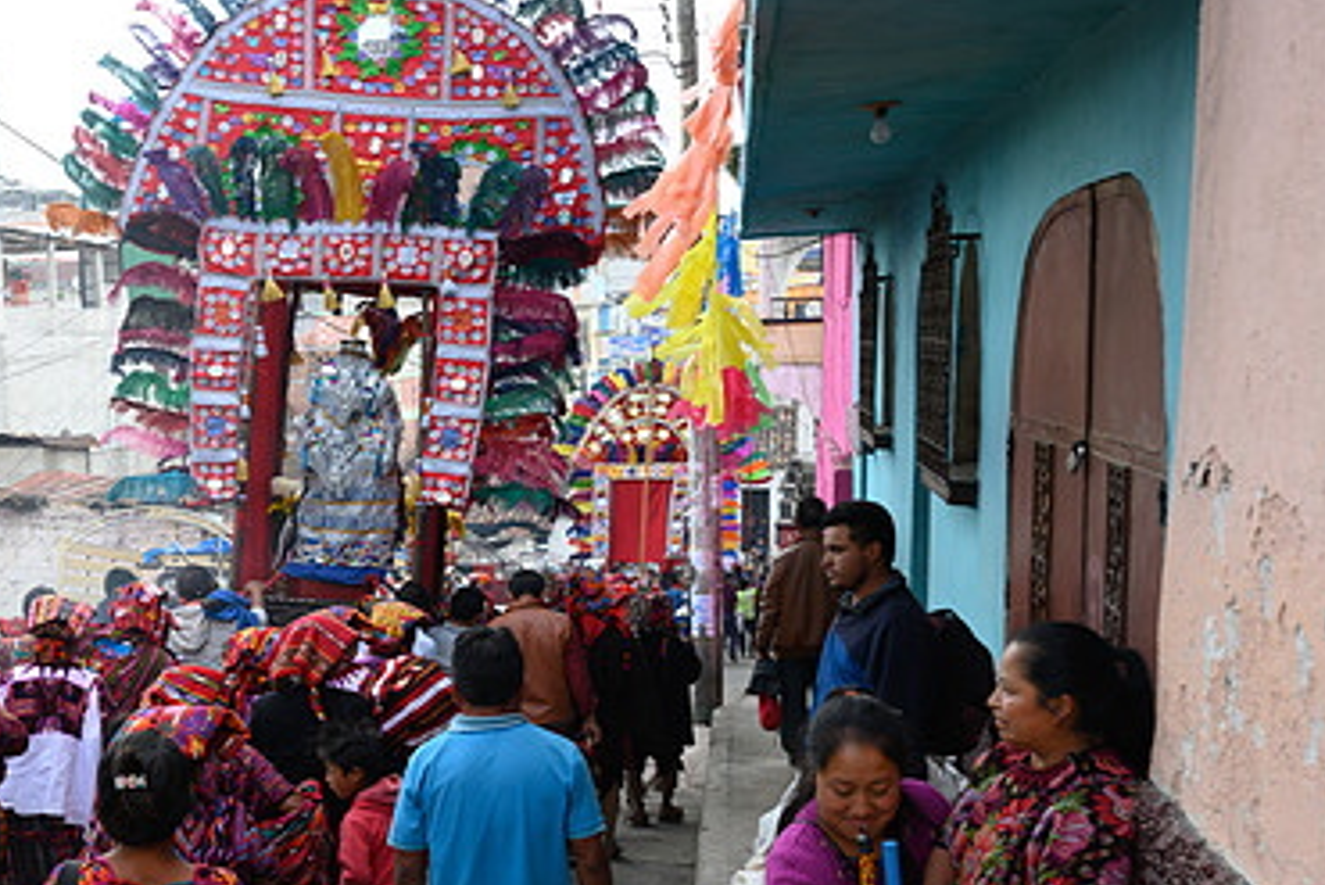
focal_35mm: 47
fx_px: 1730
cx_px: 308
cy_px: 647
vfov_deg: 28.3
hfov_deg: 40.5
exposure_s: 1/125
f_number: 7.1
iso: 320
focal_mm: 30
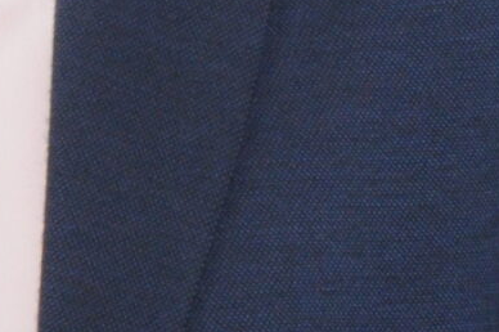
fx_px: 6855
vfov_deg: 2.8
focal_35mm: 495
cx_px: -246
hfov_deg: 4.1
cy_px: -414
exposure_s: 1/200
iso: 800
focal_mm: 50
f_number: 16
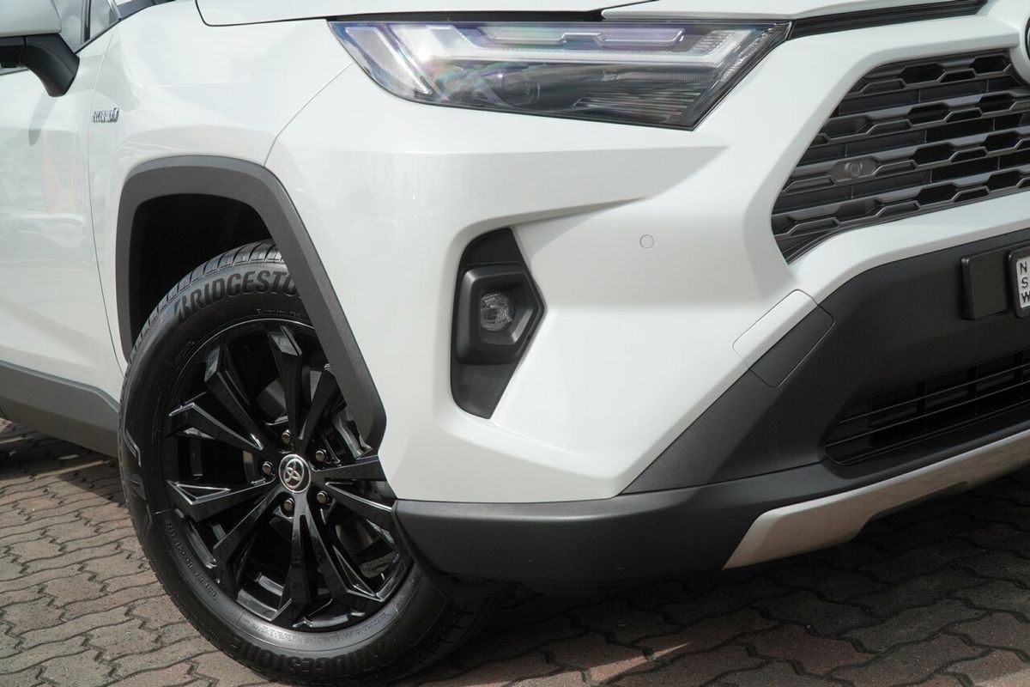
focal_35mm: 45
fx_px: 1287
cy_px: 344
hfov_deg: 43.6
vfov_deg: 29.9
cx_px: 515
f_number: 7.1
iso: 800
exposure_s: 1/1600
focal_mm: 30
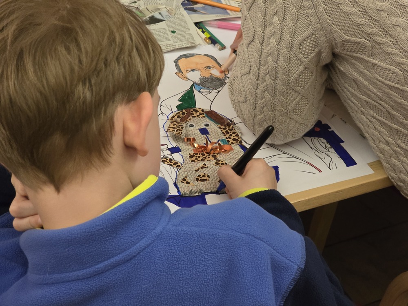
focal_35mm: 69
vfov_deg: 21.3
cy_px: 153
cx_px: 204
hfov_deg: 28.2
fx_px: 813
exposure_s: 1/33.3
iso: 800
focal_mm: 7.9
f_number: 2.4
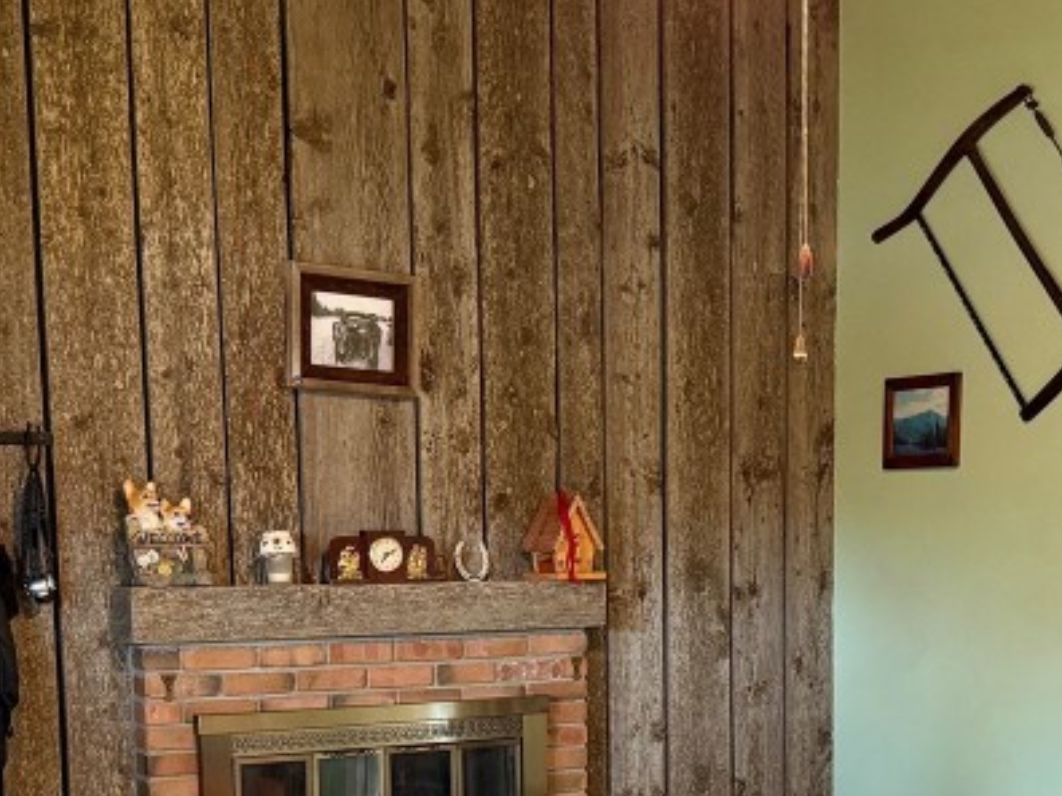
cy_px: 758
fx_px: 1902
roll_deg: +0.3
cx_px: 630
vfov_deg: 22.9
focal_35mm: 62
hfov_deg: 31.1
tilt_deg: -6.6
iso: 400
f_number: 1.78
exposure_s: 1/60
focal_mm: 6.76
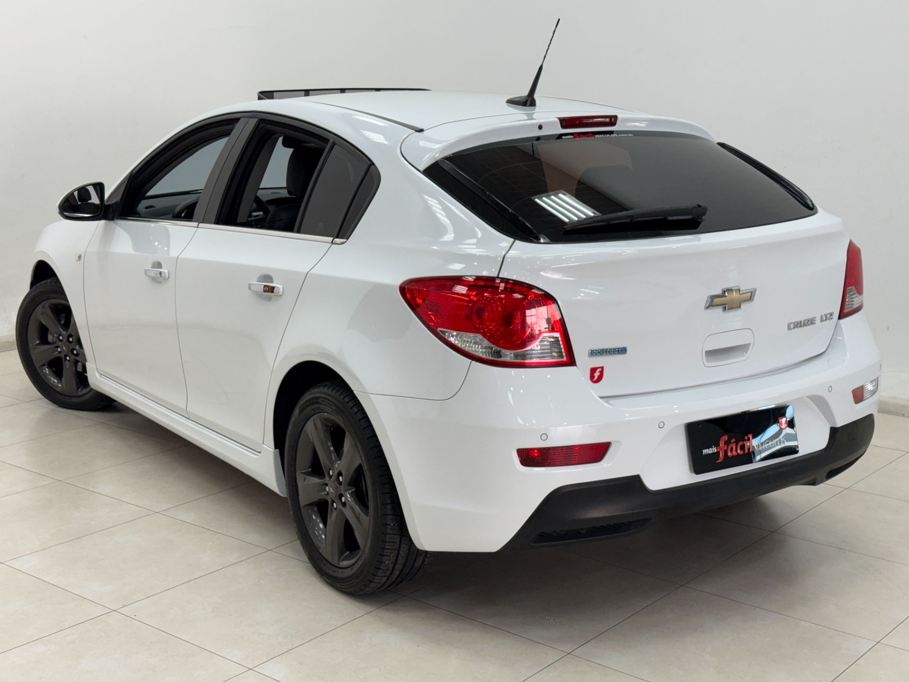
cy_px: 341
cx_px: 454
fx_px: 1260
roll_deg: +0.4
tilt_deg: -11.8
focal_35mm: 48
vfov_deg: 30.3
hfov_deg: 39.7
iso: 50
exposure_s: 1/120
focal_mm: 6.76
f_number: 1.78
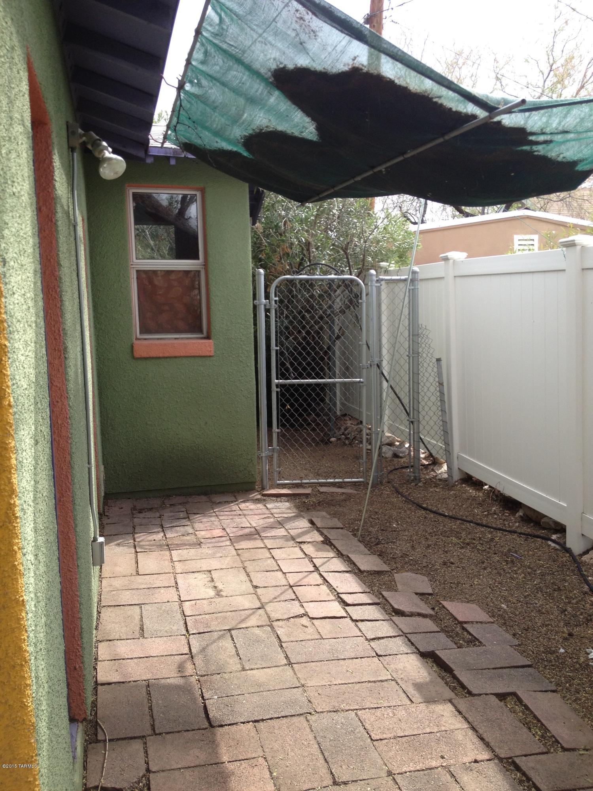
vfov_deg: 52.6
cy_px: 396
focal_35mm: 35
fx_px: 799
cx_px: 296
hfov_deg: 40.7
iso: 50
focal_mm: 4.28
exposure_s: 1/403
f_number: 2.4
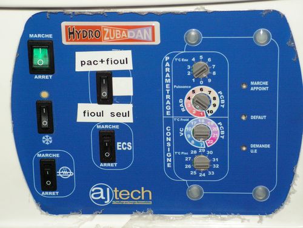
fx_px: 1138
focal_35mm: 130
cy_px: 114
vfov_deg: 11.4
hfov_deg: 15.2
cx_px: 152
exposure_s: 1/125
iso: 160
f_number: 3.4
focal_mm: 21.8
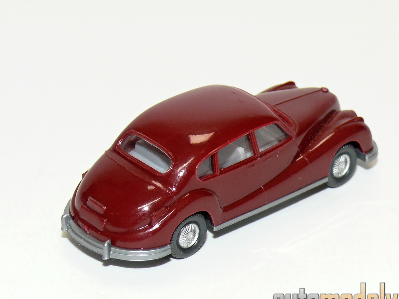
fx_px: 1740
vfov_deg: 9.8
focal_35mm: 151
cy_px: 157
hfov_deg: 13.1
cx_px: 208
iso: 100
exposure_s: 1/30
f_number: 4
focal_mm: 15.9
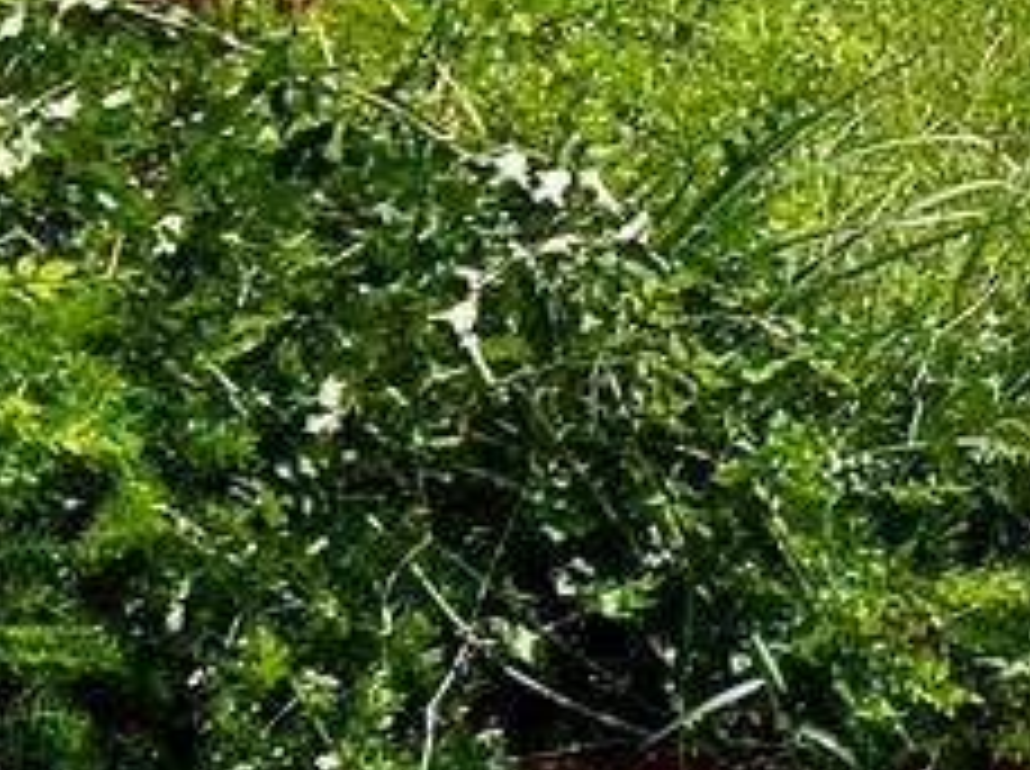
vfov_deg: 8.0
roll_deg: +1.1
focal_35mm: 182
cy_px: -383
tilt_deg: -2.8
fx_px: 5407
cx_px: 2136
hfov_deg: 10.0
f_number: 1.5
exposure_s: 1/5882
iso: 50
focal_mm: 5.7
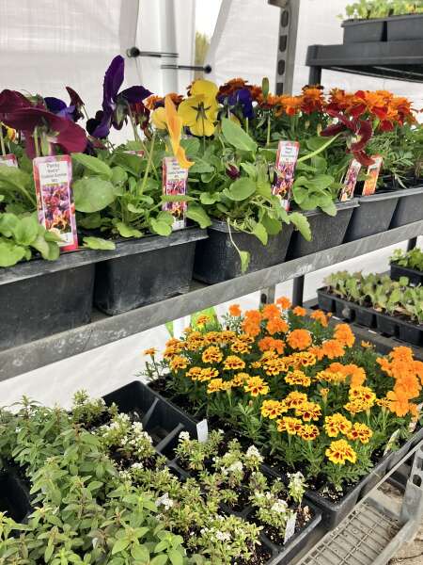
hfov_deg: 49.7
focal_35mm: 28
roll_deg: +0.1
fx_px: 456
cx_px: 212
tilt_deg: -19.3
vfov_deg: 63.4
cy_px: 282
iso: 50
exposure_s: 1/121
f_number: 1.8
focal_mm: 3.99
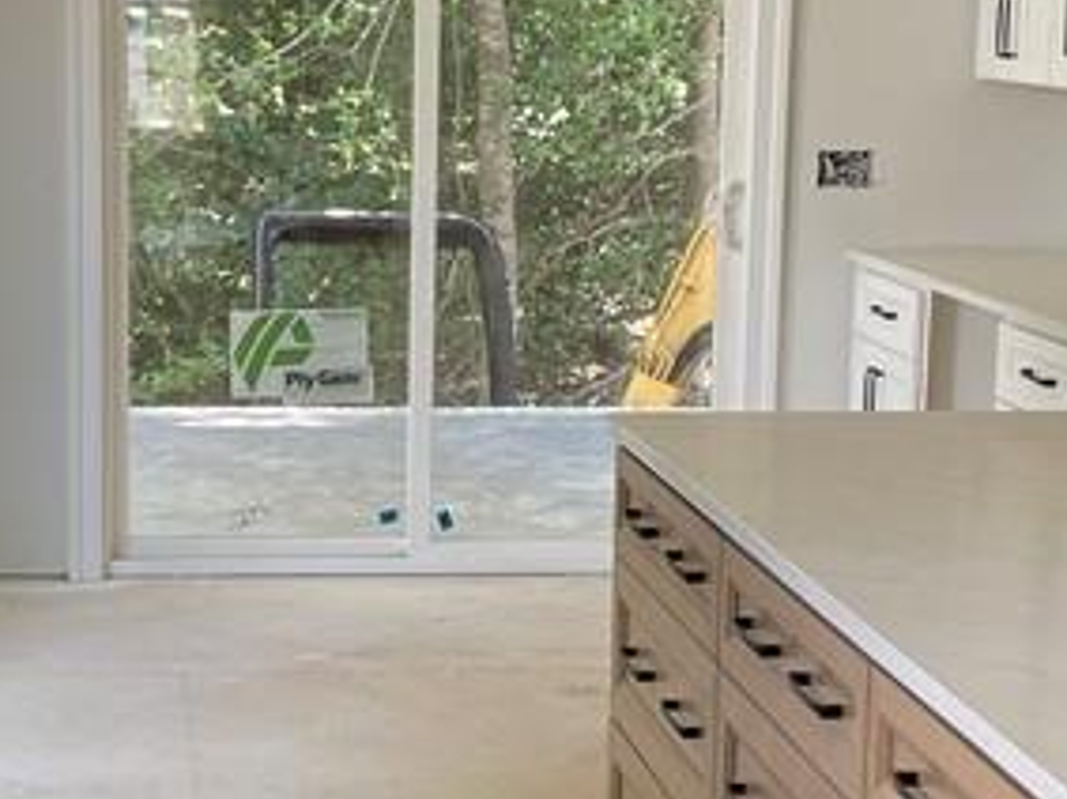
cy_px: 501
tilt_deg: -10.6
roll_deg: -0.9
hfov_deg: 20.8
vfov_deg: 15.7
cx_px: 354
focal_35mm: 94
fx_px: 2896
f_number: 1.6
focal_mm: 4.2
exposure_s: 1/121
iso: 50
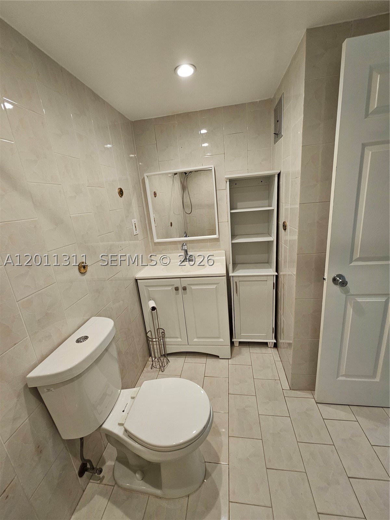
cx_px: 195
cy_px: 260
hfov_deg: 89.9
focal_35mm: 13
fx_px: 195
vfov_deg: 106.2
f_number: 2.2
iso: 125
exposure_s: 1/60
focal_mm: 2.2
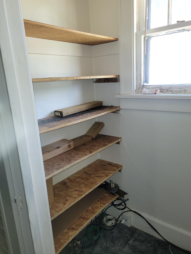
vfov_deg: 67.3
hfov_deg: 53.1
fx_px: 191
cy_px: 127
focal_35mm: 26
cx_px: 96
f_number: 1.8
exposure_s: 1/60
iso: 100
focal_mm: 5.4
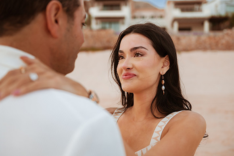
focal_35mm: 38
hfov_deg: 50.7
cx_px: 117
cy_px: 78
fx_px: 247
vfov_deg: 35.1
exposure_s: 1/4000
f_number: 2.8
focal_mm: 38
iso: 250
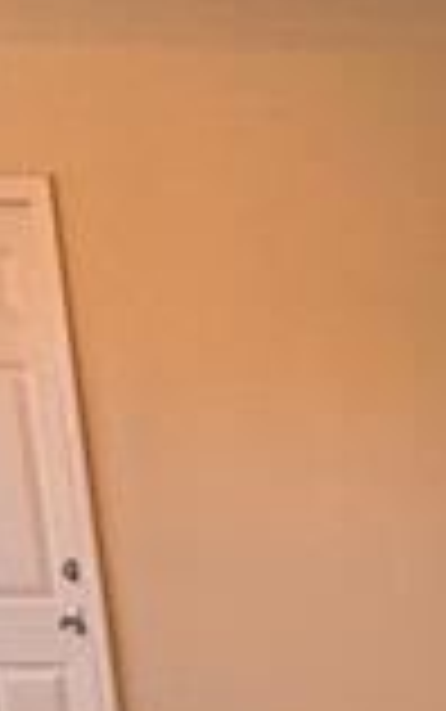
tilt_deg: -11.6
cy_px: 702
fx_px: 1864
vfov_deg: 20.9
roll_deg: -0.7
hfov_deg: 9.5
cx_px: 1460
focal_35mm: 96
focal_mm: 2.22
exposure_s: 1/60
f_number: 2.2
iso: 500
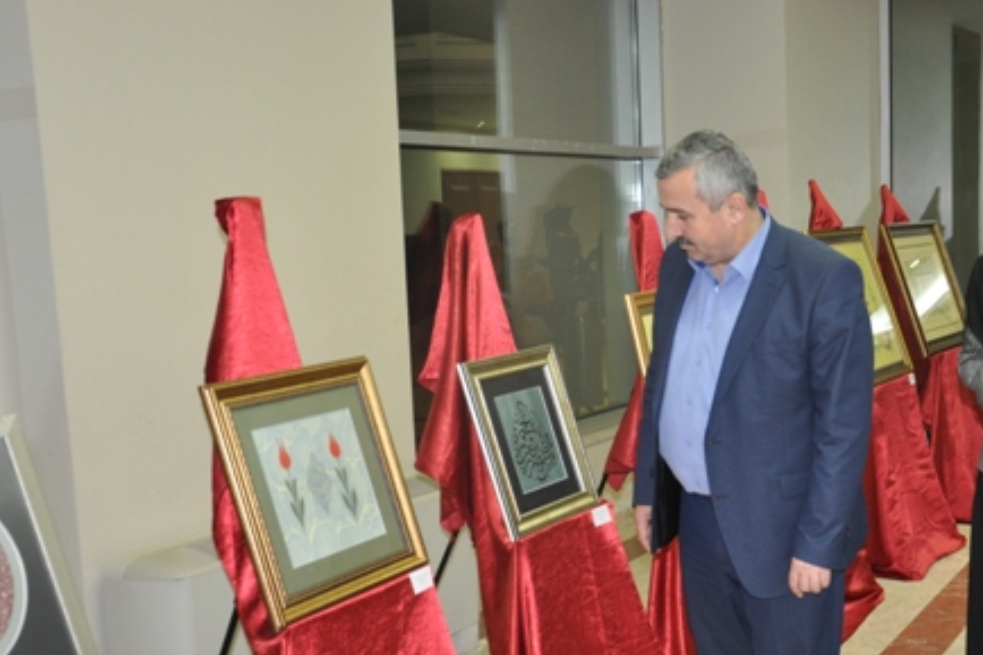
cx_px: 664
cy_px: 416
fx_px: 1447
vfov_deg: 25.4
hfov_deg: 37.1
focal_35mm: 53
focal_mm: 24
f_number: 3.8
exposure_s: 1/60
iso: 800
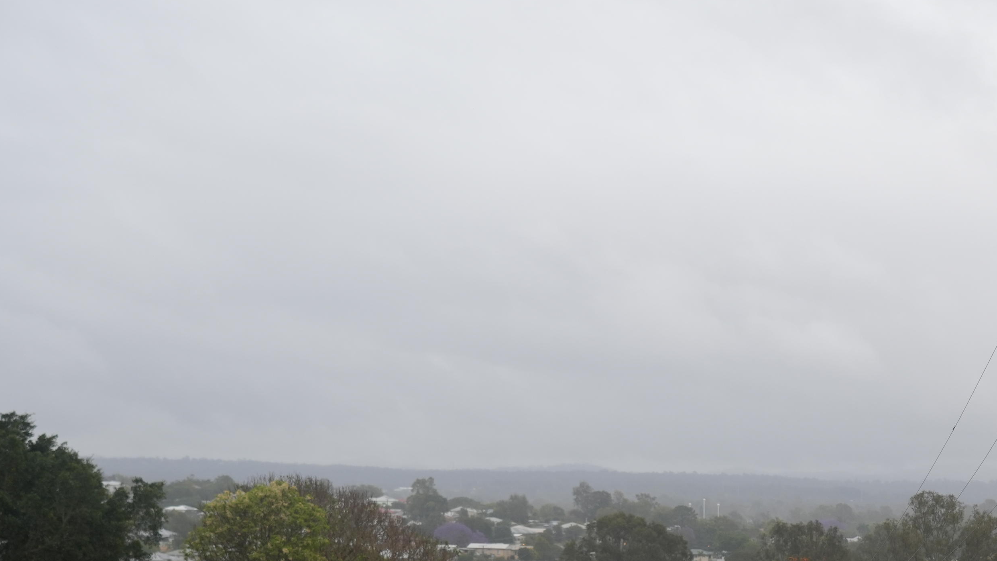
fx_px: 2564
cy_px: 660
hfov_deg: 21.7
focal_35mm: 97
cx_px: 815
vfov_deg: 12.2
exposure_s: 1/160
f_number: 4
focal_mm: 46
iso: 400
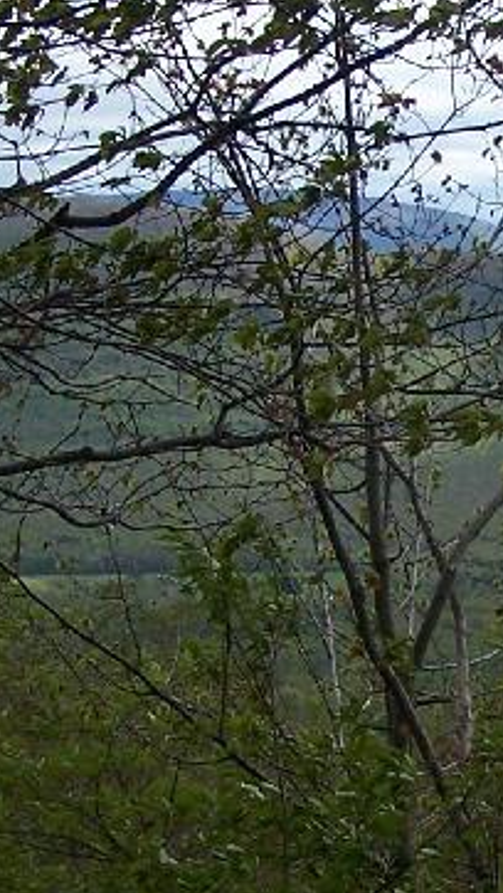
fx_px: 2770
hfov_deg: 10.2
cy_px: 501
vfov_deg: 18.3
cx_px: 572
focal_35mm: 117
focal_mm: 6.3
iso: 80
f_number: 2.8
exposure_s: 1/1000
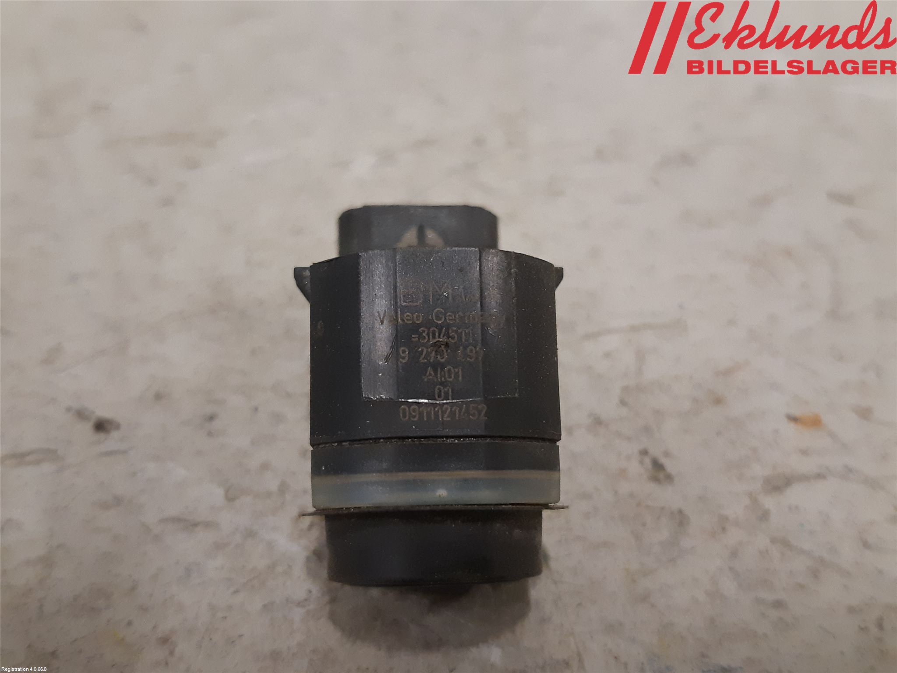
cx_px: 448
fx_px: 674
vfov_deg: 53.1
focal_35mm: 26
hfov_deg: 67.3
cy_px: 336
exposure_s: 1/50
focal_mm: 3.93
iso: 250
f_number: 1.7
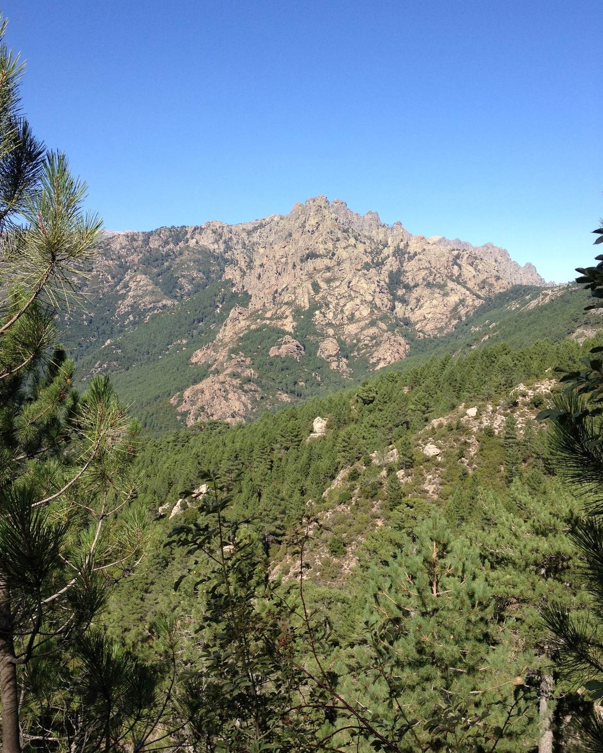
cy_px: 369
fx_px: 825
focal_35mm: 37
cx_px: 300
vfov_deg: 49.1
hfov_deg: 40.1
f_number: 2.4
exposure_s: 1/1126
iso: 64
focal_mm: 4.28
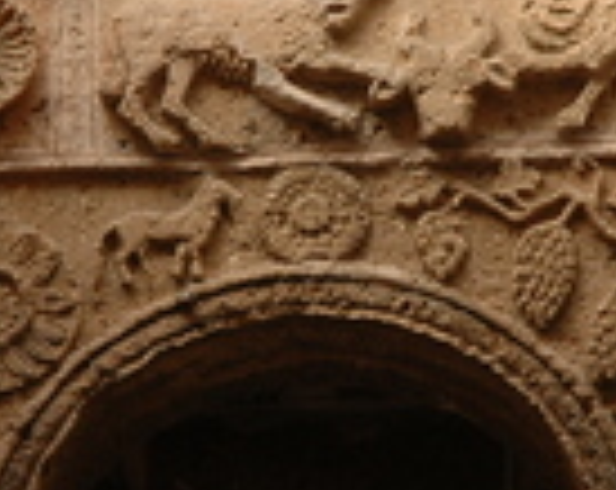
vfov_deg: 4.9
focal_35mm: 317
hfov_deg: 6.1
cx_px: 373
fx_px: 5767
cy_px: 211
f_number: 4.5
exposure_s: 1/80
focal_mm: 70
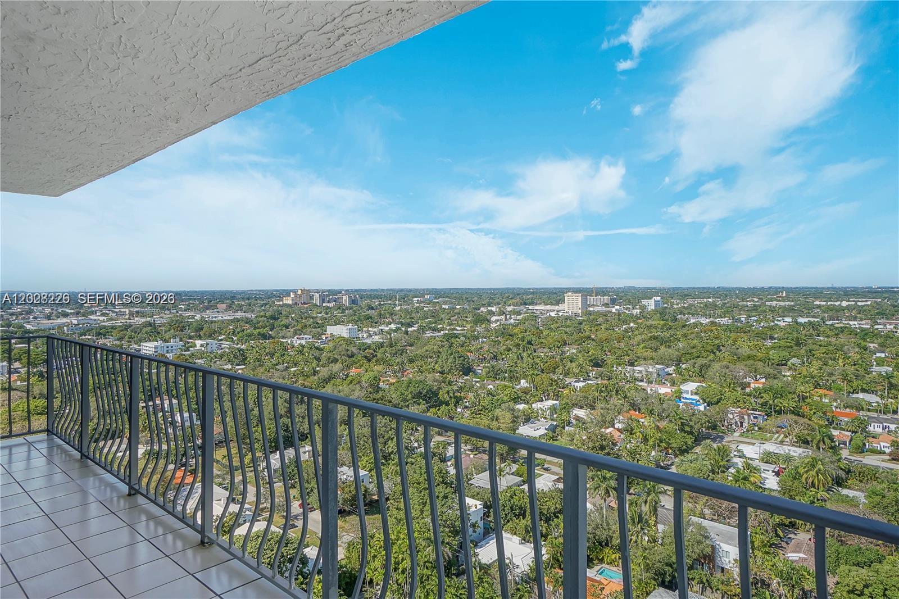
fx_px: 524
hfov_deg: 81.2
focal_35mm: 21
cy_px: 300
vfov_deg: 59.5
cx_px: 450
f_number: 8
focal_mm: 14
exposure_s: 1/160
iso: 100
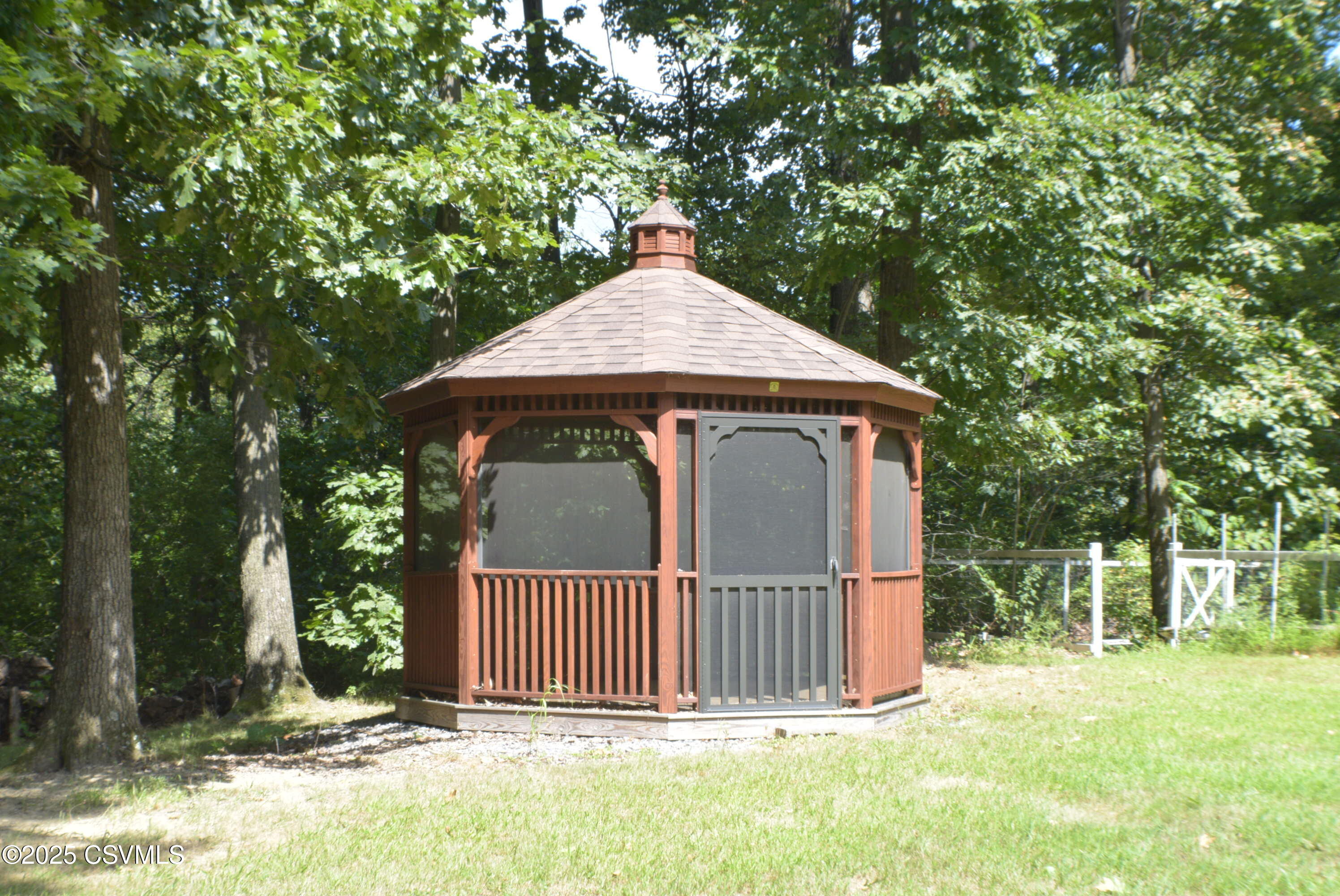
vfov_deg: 19.0
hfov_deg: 28.1
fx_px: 2682
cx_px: 670
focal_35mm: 72
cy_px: 448
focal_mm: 48
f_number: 18
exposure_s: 1/80
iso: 560
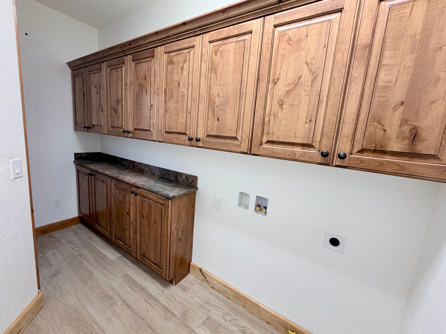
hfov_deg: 98.1
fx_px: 193
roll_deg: -4.4
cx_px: 218
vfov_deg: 81.8
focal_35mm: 15
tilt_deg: -10.8
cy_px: 163
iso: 100
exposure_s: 1/62
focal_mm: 2.22
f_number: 2.2
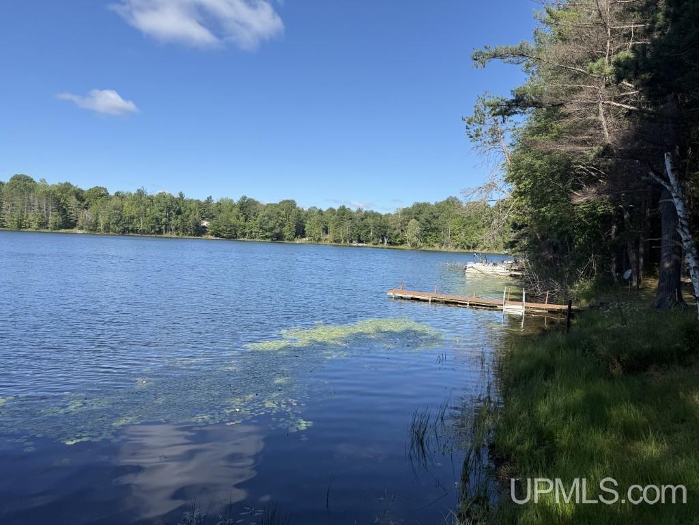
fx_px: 485
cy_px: 262
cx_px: 350
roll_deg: -3.2
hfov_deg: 71.6
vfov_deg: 56.8
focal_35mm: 24
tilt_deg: -2.4
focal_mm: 6.76
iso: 80
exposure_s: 1/3759
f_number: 1.78
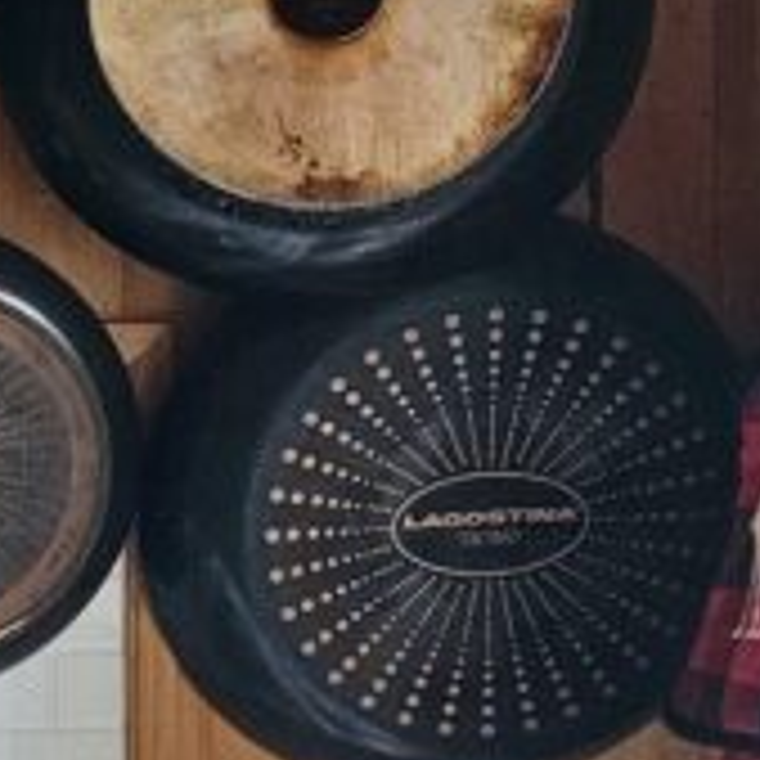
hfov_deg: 11.6
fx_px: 3055
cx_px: -1075
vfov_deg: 14.2
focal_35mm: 123
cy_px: 369
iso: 320
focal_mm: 6.3
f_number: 1.7
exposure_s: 1/100
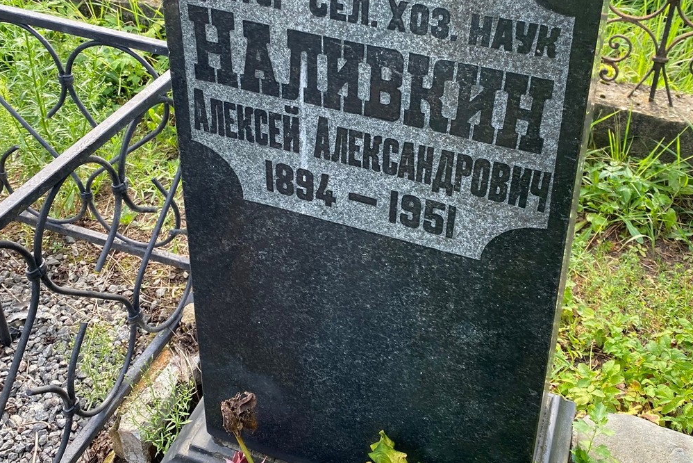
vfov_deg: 33.8
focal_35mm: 39
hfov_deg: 49.5
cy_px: 145
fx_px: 751
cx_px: 369
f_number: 1.8
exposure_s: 1/187
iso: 32
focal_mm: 4.25
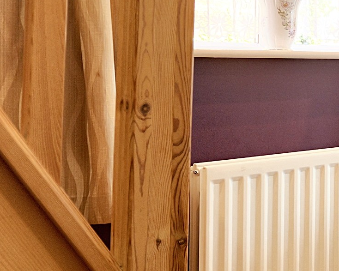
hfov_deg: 21.1
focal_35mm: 55
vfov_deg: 27.2
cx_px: 627
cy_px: 61
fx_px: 552
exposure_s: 1/125
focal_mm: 14
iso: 100
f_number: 4
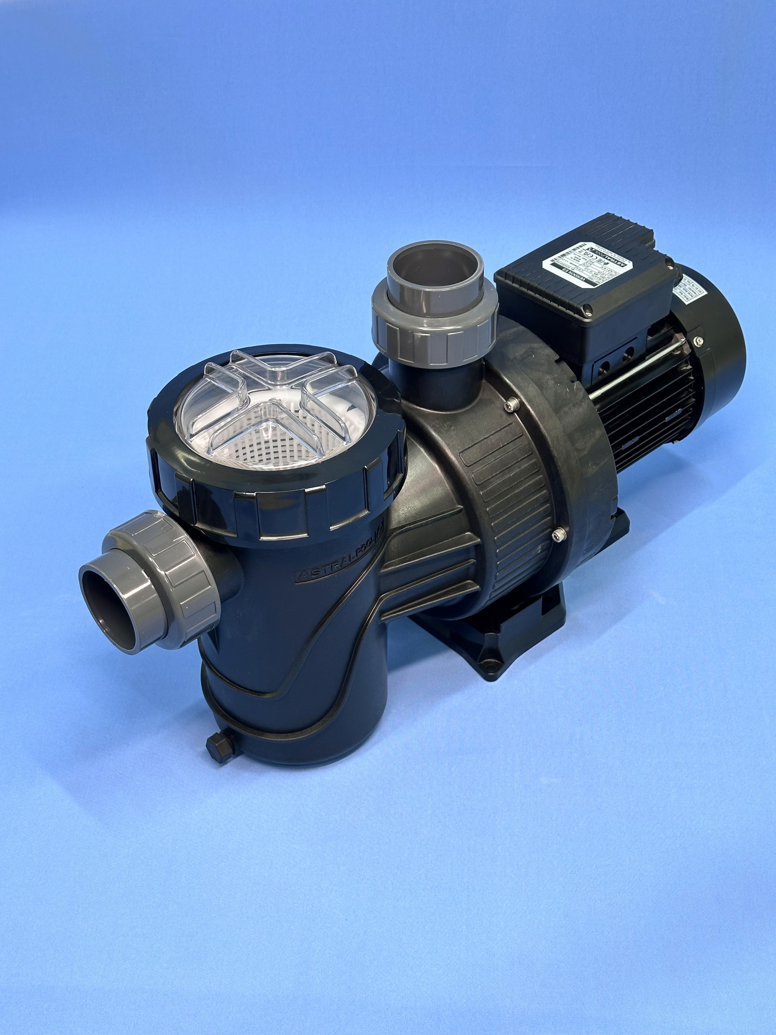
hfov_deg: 30.3
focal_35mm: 48
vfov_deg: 39.7
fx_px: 1435
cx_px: 388
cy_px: 518
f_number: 1.78
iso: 50
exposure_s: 1/50
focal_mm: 6.86
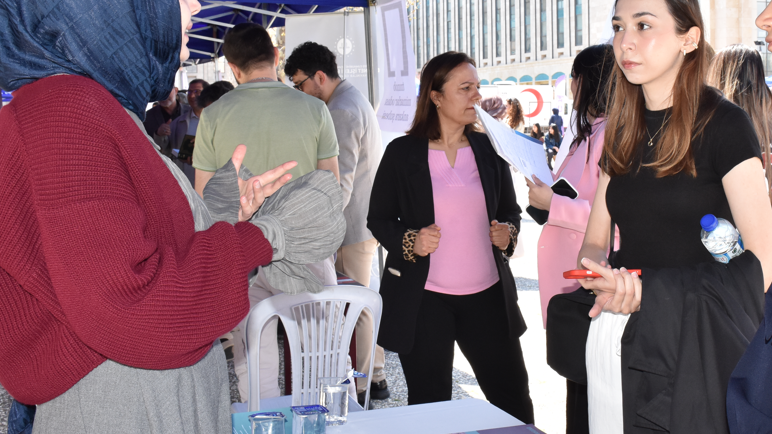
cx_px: 470
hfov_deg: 40.4
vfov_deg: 23.4
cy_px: 137
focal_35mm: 51
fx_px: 1044
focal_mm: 24
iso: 1000
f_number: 13
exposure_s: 1/250
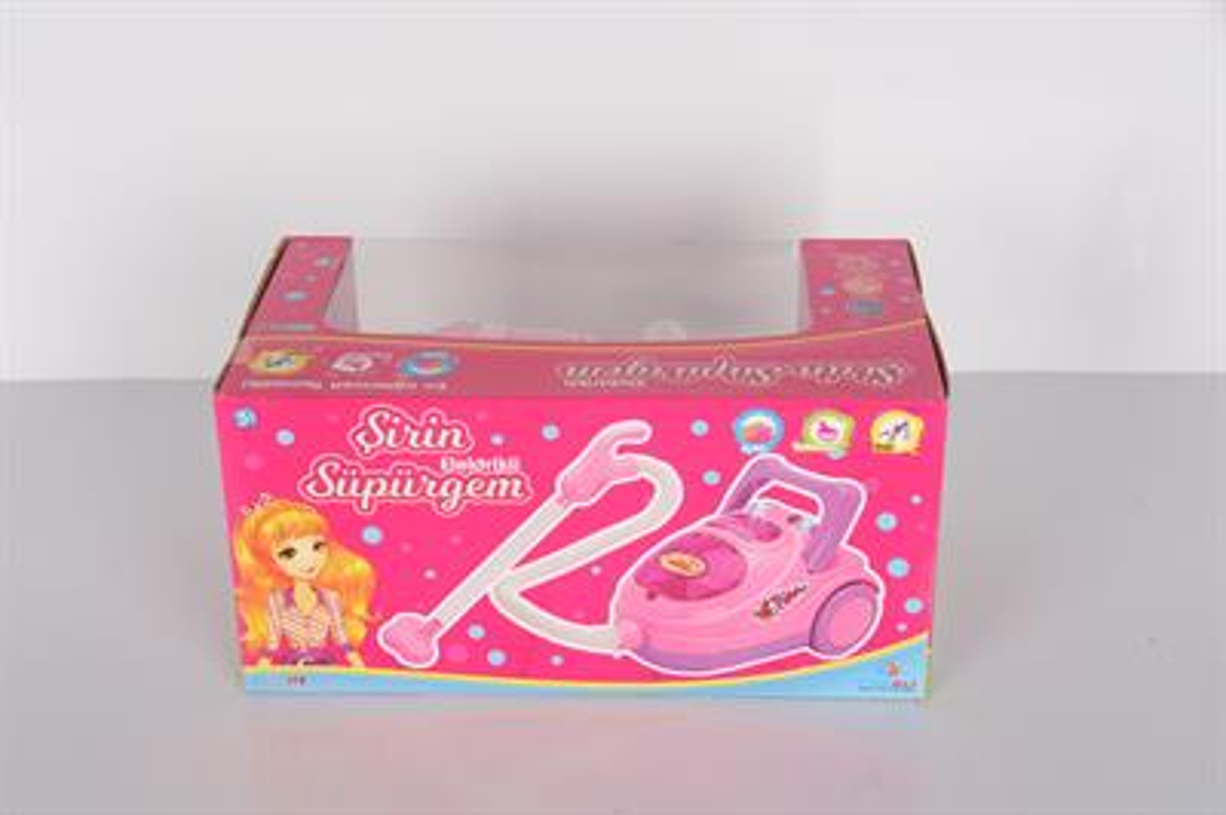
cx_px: 613
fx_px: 1803
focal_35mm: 53
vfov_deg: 25.5
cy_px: 408
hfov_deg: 37.5
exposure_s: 1/125
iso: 640
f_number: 13
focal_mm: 35
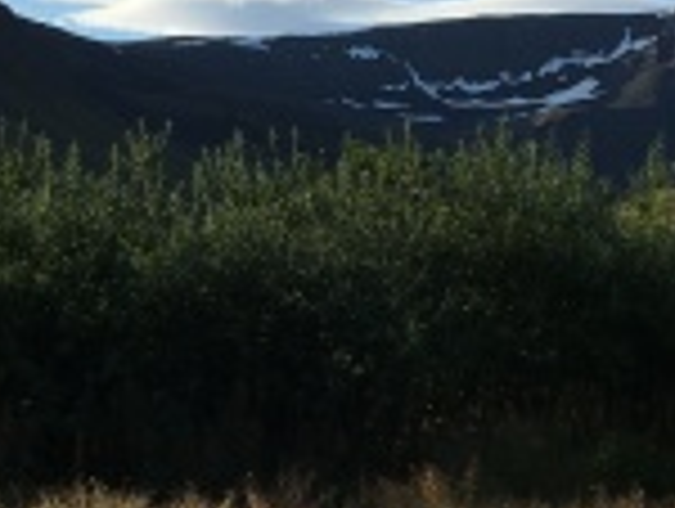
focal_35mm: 106
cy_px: 130
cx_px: 272
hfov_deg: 18.5
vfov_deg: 14.0
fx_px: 2070
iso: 25
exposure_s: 1/1709
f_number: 2.2
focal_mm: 4.15
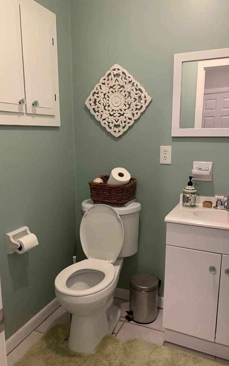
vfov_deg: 66.5
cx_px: 119
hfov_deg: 44.5
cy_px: 185
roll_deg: +0.8
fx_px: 280
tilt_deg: -10.0
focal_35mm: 28
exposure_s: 1/60
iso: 200
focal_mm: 4.25
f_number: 1.8
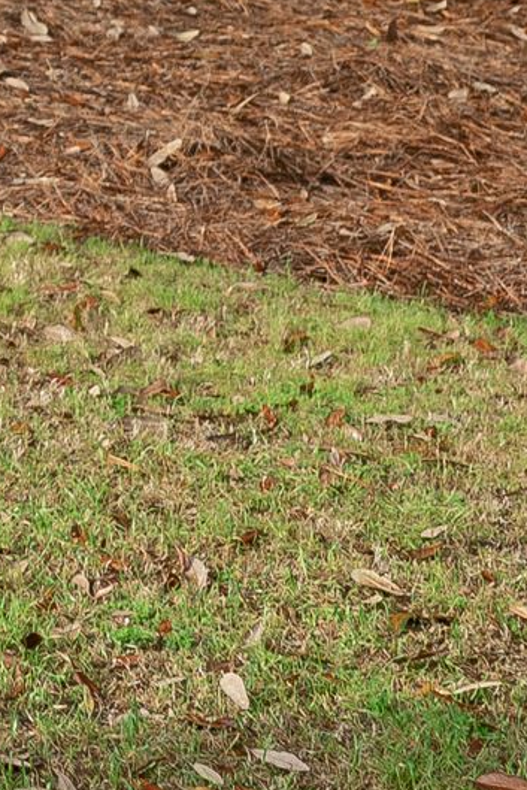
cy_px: -391
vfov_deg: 11.6
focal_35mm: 170
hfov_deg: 7.4
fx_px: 3730
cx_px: -876
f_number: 2.8
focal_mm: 24
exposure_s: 1/1000
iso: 100
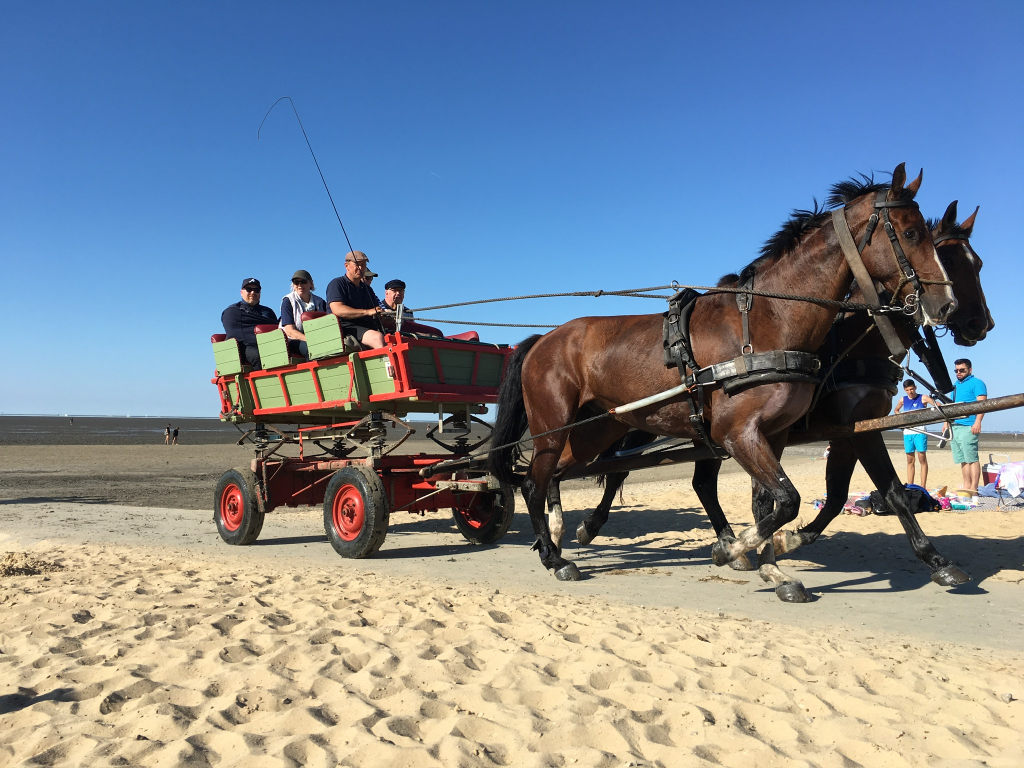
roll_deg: -0.9
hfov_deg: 61.7
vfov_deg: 48.2
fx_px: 858
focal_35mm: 29
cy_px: 384
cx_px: 512
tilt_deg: +2.5
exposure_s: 1/1538
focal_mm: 4.15
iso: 25
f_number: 2.2
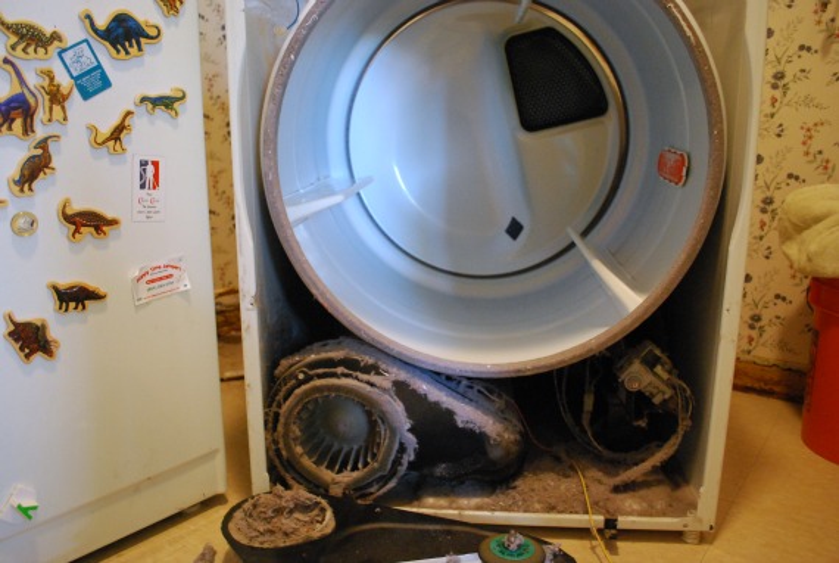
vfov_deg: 48.1
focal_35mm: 27
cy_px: 282
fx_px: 630
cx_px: 420
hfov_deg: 67.3
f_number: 3.8
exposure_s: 1/15
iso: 1600
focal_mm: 18
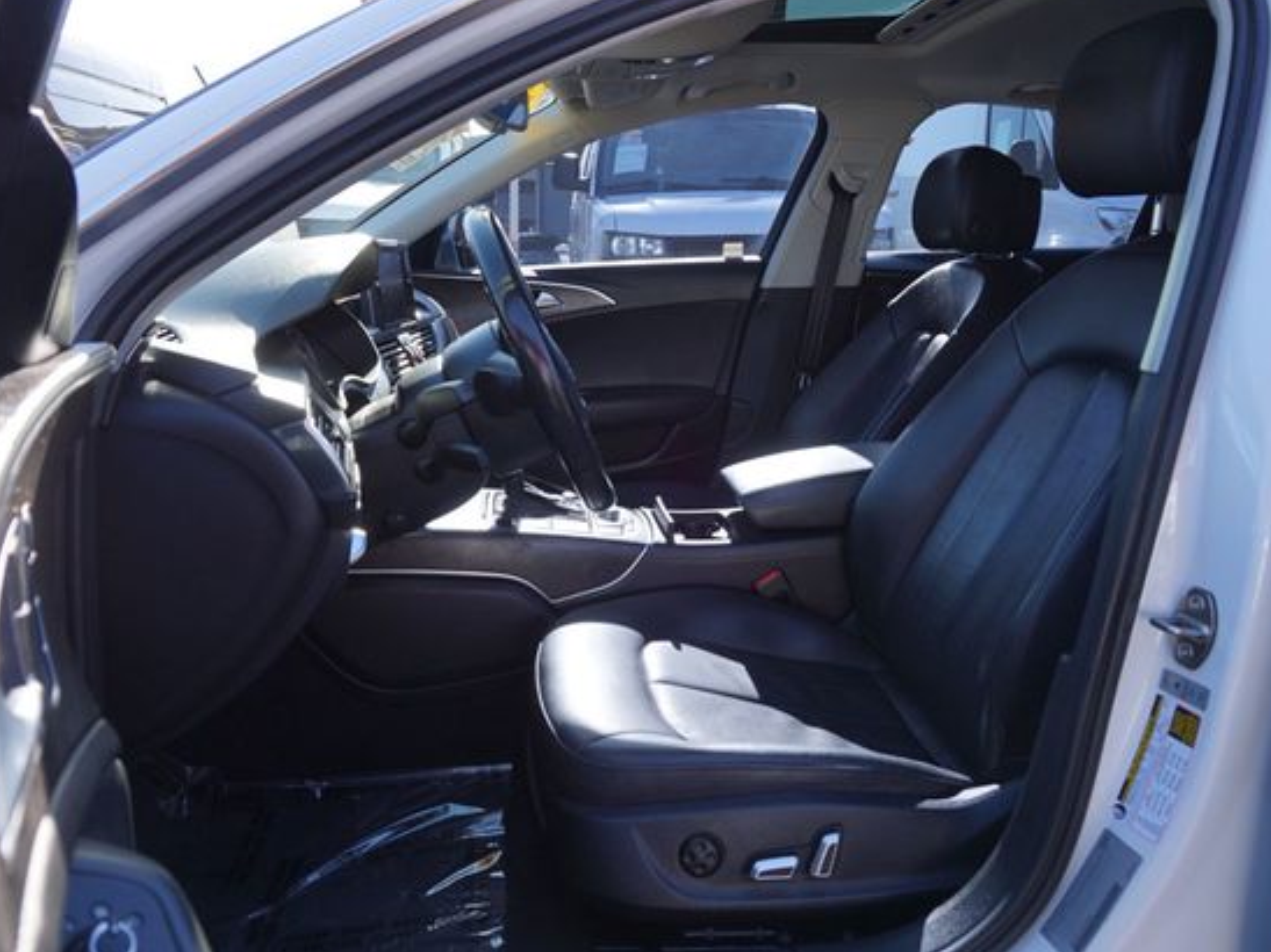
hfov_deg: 65.3
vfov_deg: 51.3
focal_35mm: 27
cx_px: 639
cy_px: 462
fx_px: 991
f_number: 5.6
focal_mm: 16
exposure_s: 1/80
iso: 100
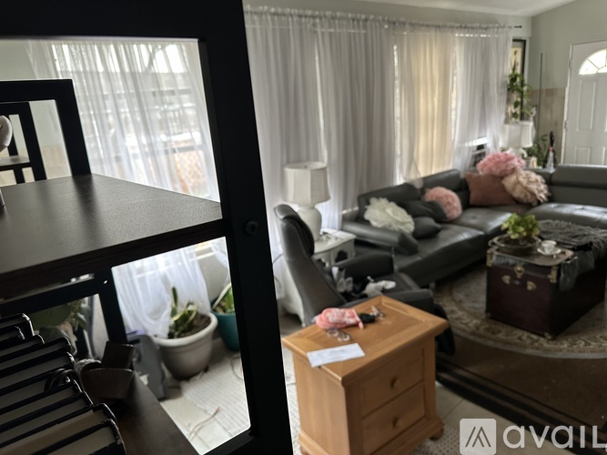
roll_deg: +4.2
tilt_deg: -16.1
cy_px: 228
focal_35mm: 24
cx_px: 304
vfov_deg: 56.8
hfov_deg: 71.6
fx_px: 421
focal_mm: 6.86
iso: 320
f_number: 1.78
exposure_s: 1/60
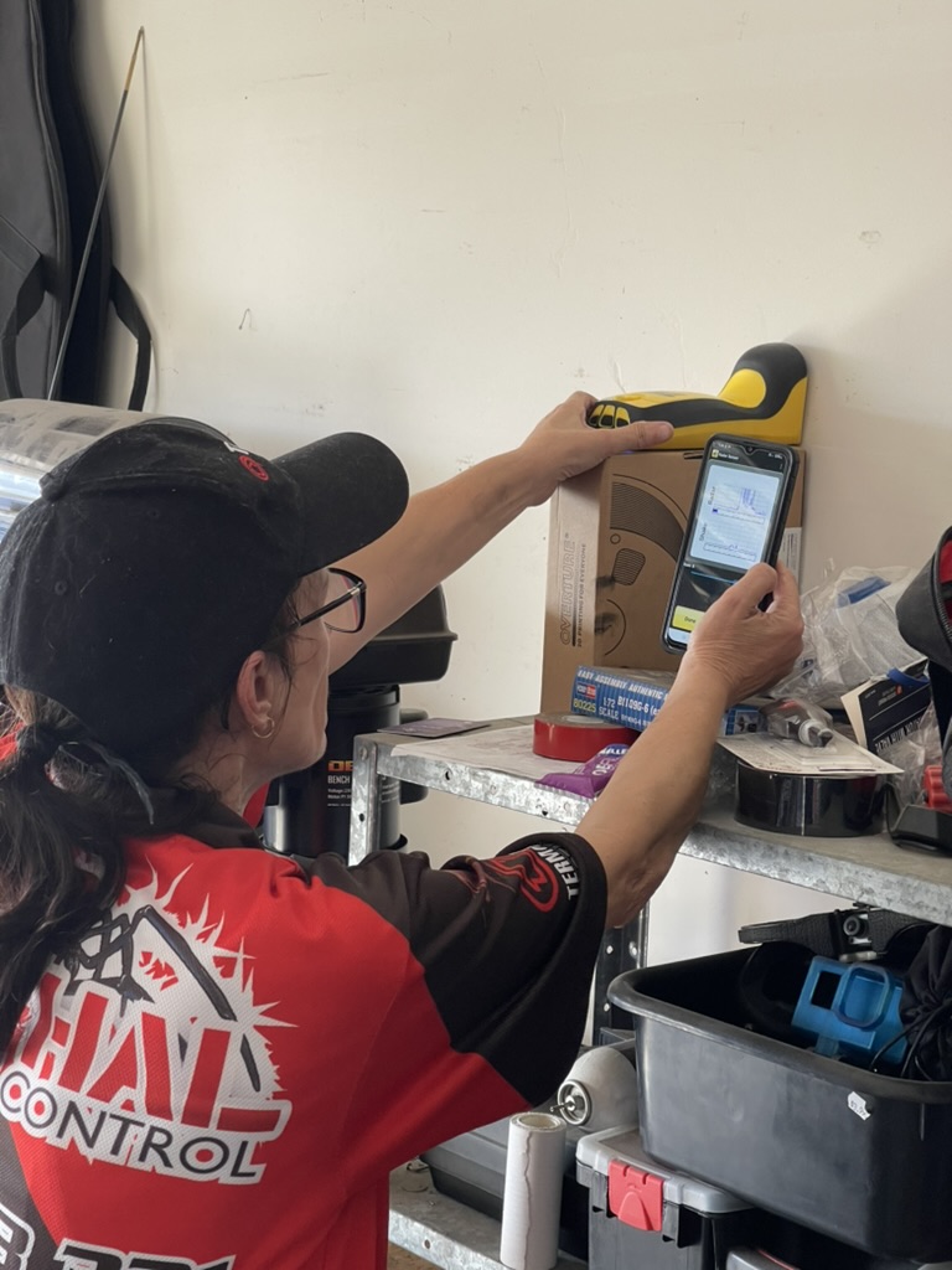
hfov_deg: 22.9
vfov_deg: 30.3
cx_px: 476
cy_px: 635
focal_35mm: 64
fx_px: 2347
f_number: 2.2
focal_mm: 7.5
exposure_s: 1/99
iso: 80
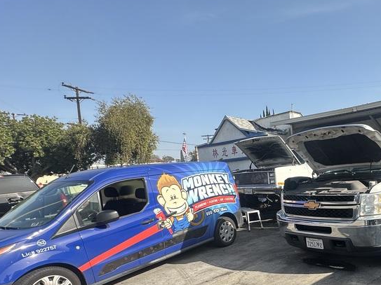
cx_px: 302
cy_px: 221
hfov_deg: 62.0
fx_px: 286
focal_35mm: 26
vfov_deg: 50.4
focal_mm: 2.22
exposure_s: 1/1014
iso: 50
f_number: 2.2
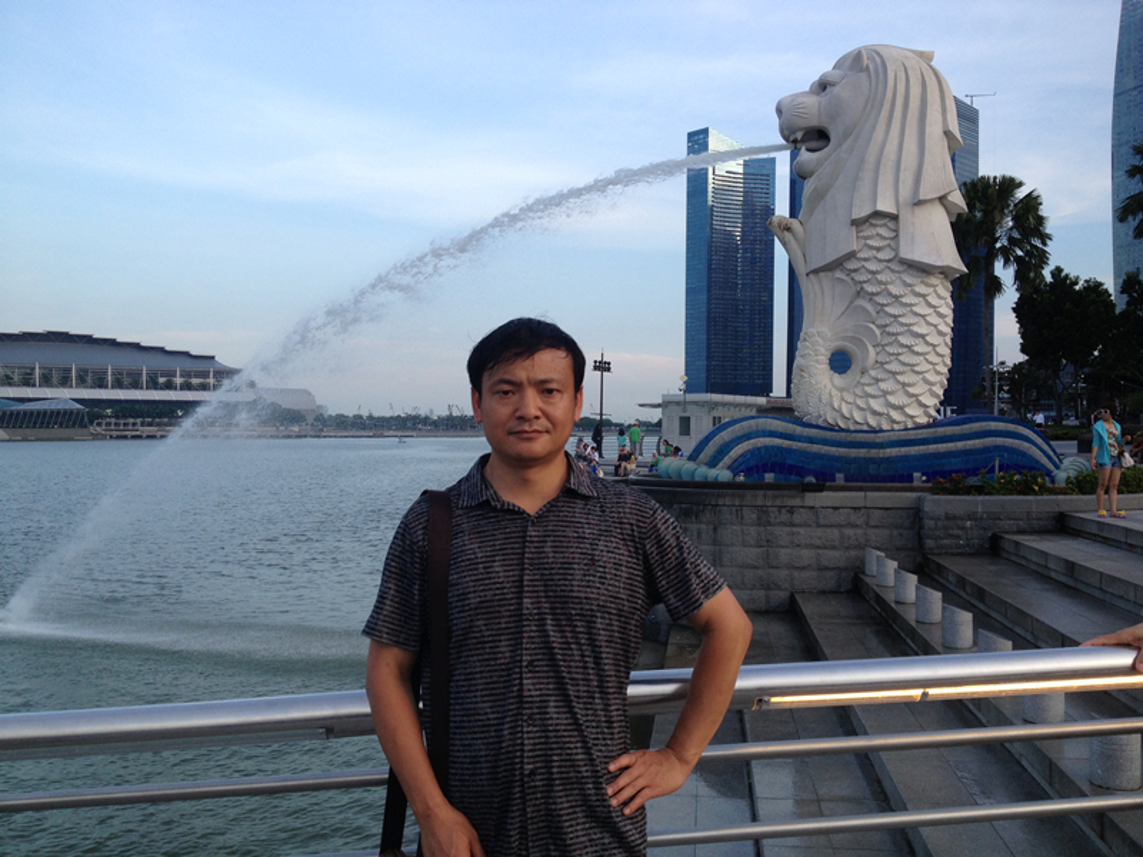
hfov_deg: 52.6
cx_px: 572
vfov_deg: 40.7
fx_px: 1156
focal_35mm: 35
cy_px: 428
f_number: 2.4
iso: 50
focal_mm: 4.28
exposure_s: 1/354
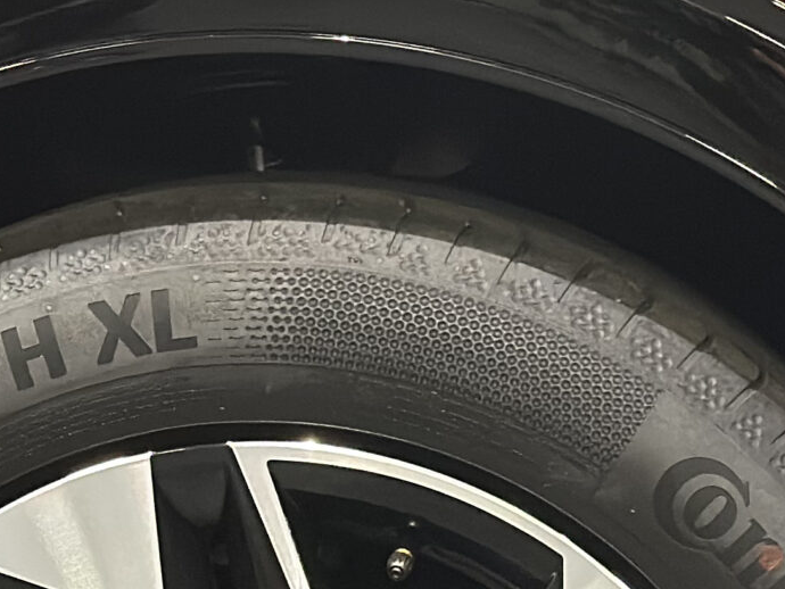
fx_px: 4038
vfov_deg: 8.3
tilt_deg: -11.4
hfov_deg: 11.1
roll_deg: -1.6
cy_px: 698
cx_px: 295
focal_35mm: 178
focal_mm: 6.86
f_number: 1.78
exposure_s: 1/40
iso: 800
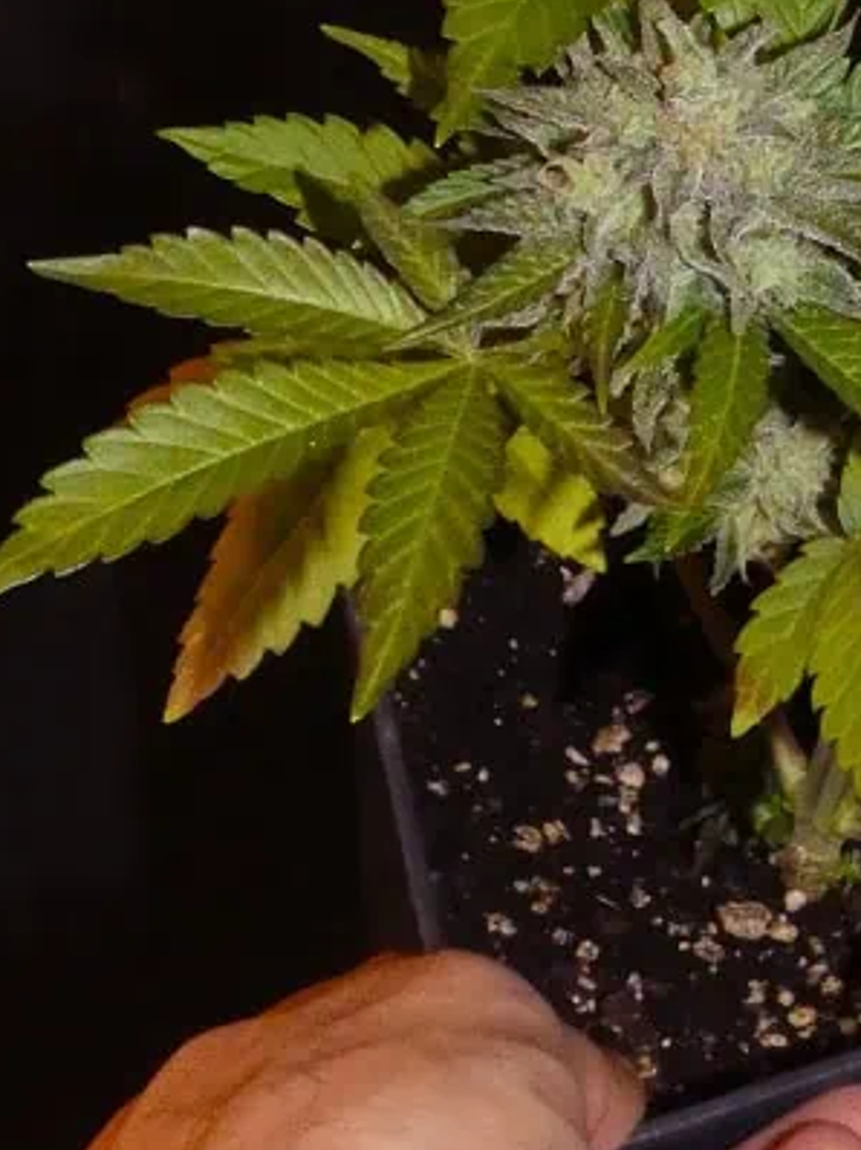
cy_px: -669
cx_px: 1148
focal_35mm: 131
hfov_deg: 11.0
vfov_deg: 14.0
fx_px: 4349
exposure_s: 1/60
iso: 800
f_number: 5.1
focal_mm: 6.8
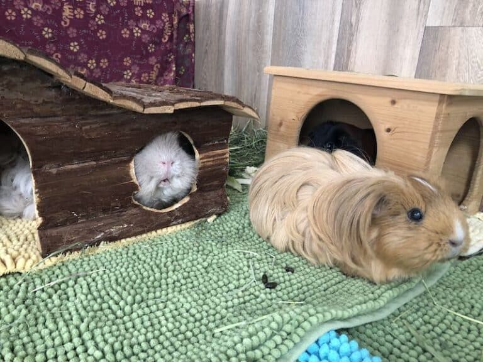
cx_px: 242
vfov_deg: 49.7
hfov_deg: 63.4
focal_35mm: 28
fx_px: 391
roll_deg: -4.5
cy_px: 181
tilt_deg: -18.0
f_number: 1.8
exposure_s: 1/9
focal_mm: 3.99
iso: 100
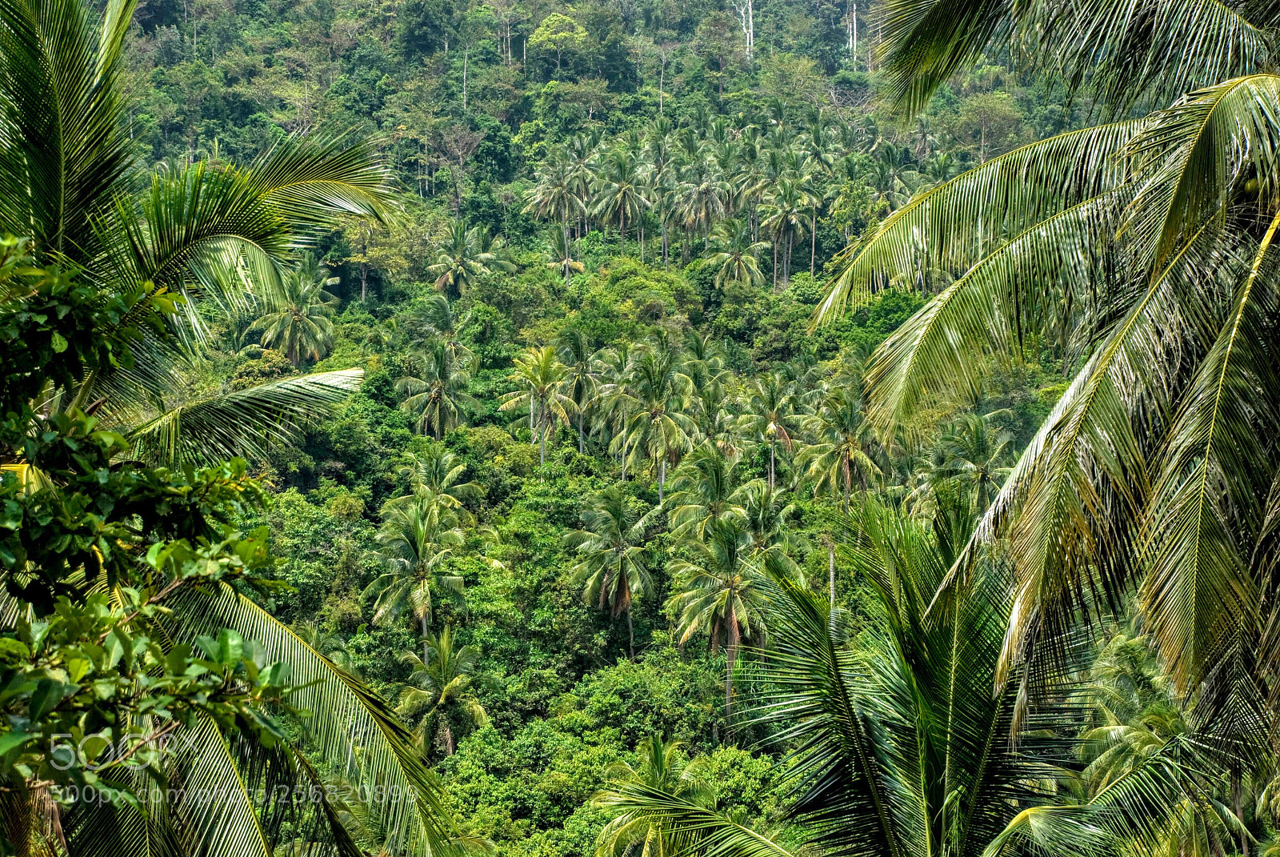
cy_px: 428
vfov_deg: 14.7
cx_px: 640
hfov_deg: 21.9
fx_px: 3311
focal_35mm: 93
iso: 160
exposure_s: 1/500
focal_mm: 62
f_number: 5.6
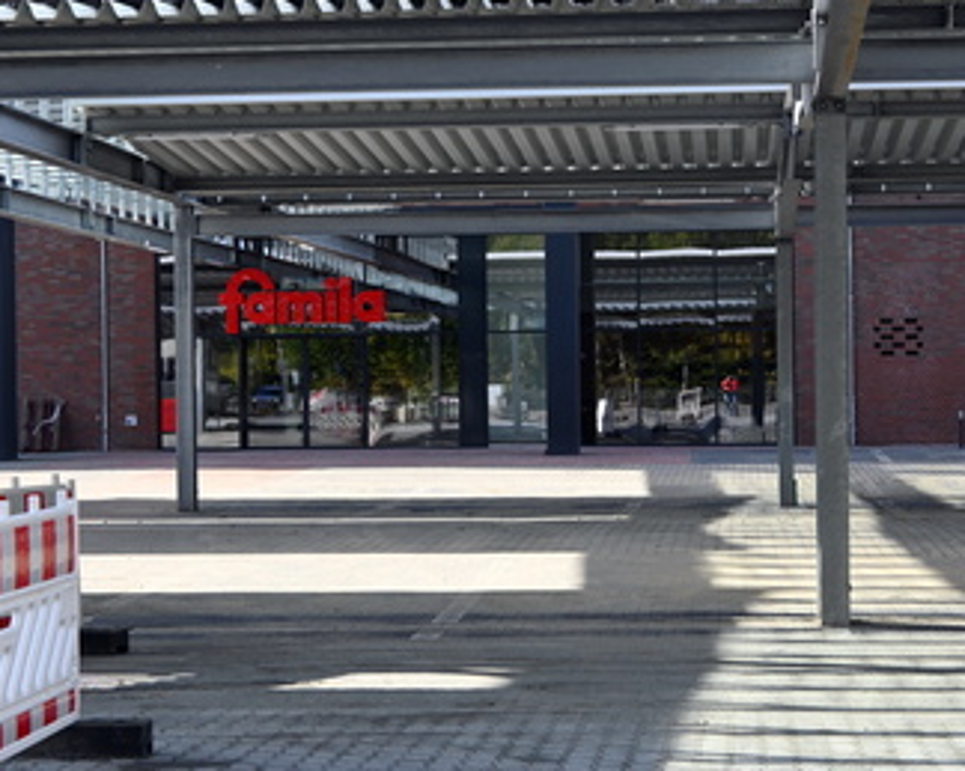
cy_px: 386
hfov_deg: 22.0
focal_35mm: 87
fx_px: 2484
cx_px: 512
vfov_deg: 17.7
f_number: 6.3
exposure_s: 1/250
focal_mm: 50
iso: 180
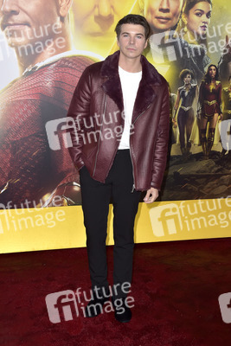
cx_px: 116
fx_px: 433
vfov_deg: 43.6
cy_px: 173
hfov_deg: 29.9
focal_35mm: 45
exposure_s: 1/250
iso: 400
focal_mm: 45
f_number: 6.3
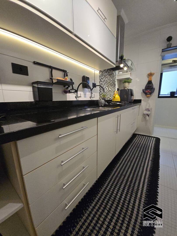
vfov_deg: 106.2
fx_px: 89
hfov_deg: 89.9
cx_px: 88
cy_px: 118
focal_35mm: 13
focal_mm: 1.7
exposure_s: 1/60
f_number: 2.2
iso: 160
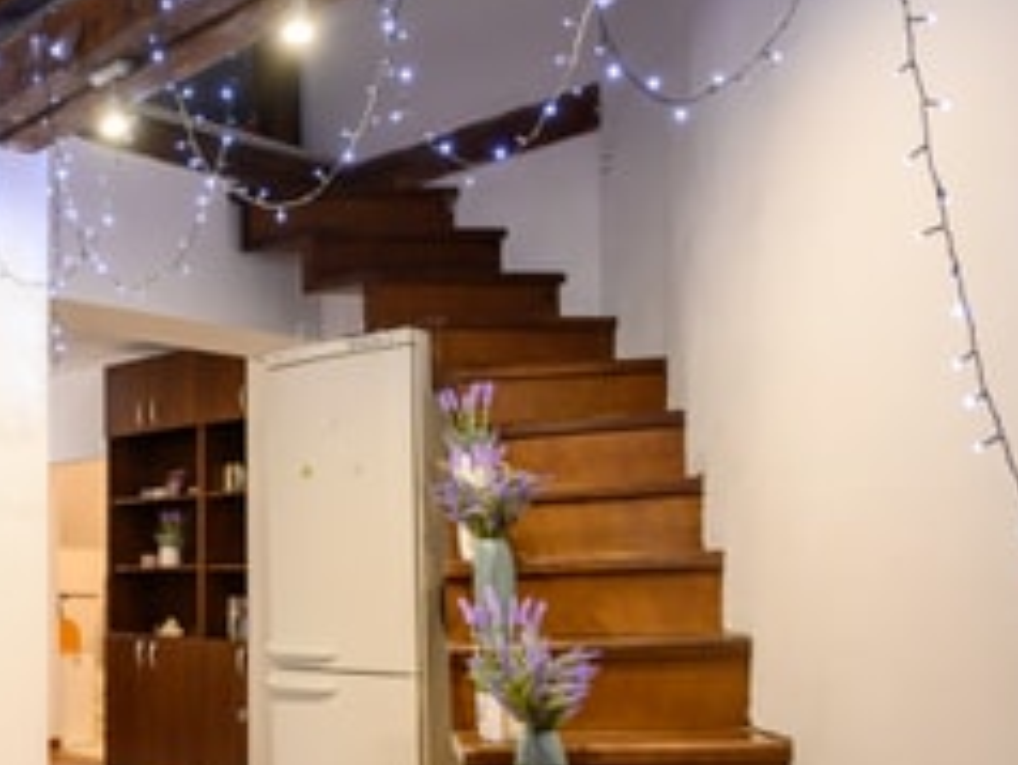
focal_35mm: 41
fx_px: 1207
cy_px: 549
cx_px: 90
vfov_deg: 34.6
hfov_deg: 41.8
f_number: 2.8
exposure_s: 1/250
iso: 3200
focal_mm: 20
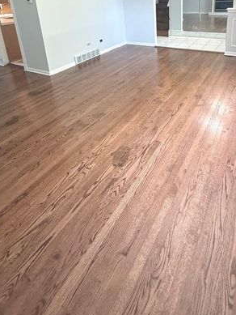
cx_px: 141
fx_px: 218
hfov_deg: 56.4
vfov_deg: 64.5
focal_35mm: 24
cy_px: 58
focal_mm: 2.22
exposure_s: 1/120
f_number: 2.2
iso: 160
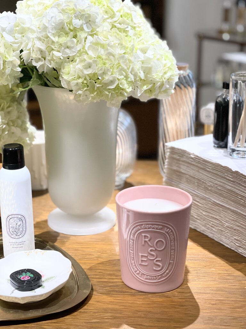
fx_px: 606
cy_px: 164
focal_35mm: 64
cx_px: 123
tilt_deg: -18.3
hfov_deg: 22.9
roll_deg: -0.1
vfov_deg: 30.3
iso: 100
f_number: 2.2
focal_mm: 7.5
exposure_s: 1/120
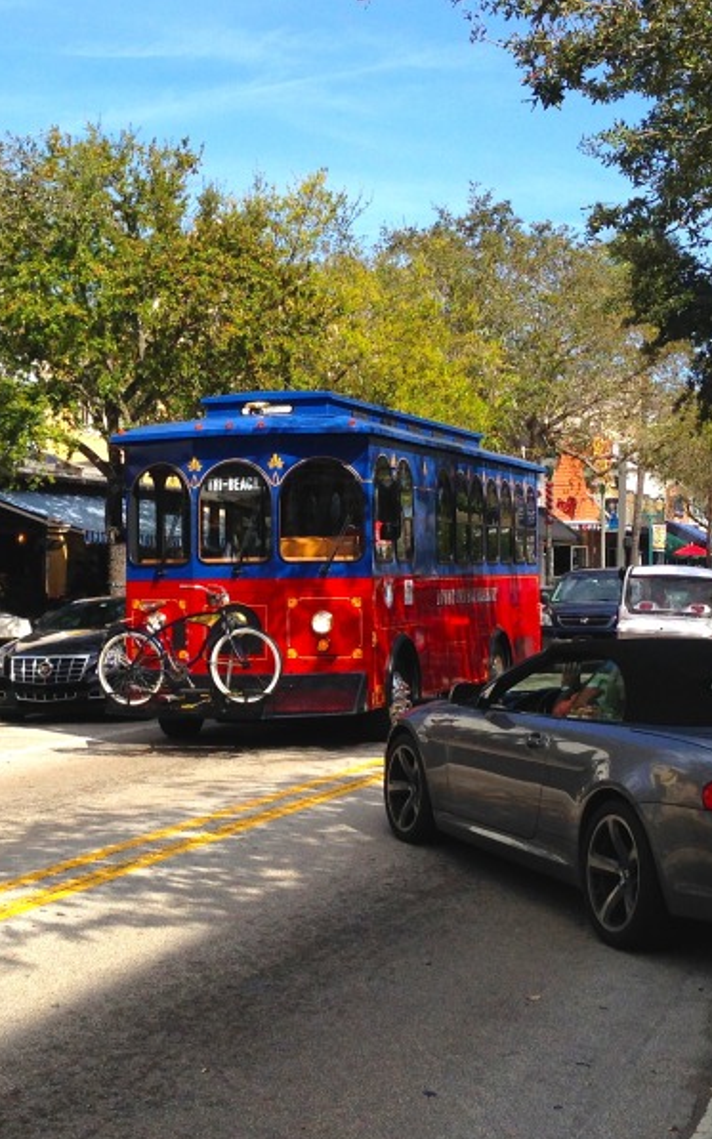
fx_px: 1863
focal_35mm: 60
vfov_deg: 33.9
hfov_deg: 21.5
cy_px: 456
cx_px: 179
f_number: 2.4
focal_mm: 4.12
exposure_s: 1/1355
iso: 50
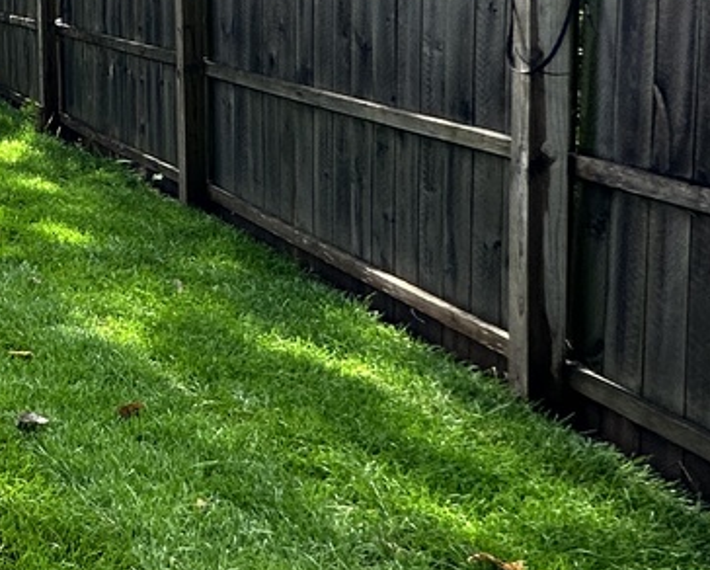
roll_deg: +0.3
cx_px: -653
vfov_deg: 25.9
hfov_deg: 20.3
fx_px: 1136
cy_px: -68
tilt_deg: -0.3
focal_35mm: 54
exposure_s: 1/369
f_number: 2.2
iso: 40
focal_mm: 2.22
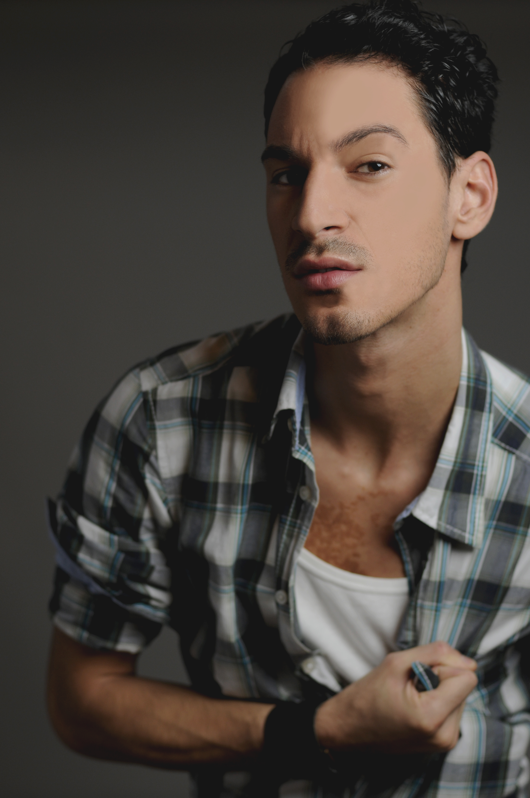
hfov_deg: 18.1
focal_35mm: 75
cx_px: 265
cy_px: 399
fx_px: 1660
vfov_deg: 27.0
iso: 200
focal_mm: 50
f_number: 2.5
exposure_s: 1/250
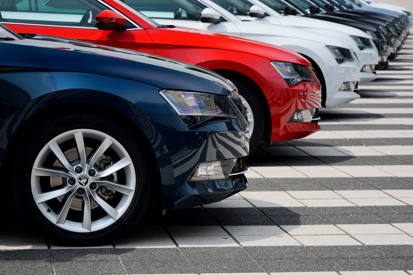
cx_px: 206
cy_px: 138
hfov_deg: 20.6
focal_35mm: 99
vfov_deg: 13.8
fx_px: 1136
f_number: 5.6
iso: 320
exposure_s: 1/500
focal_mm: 66
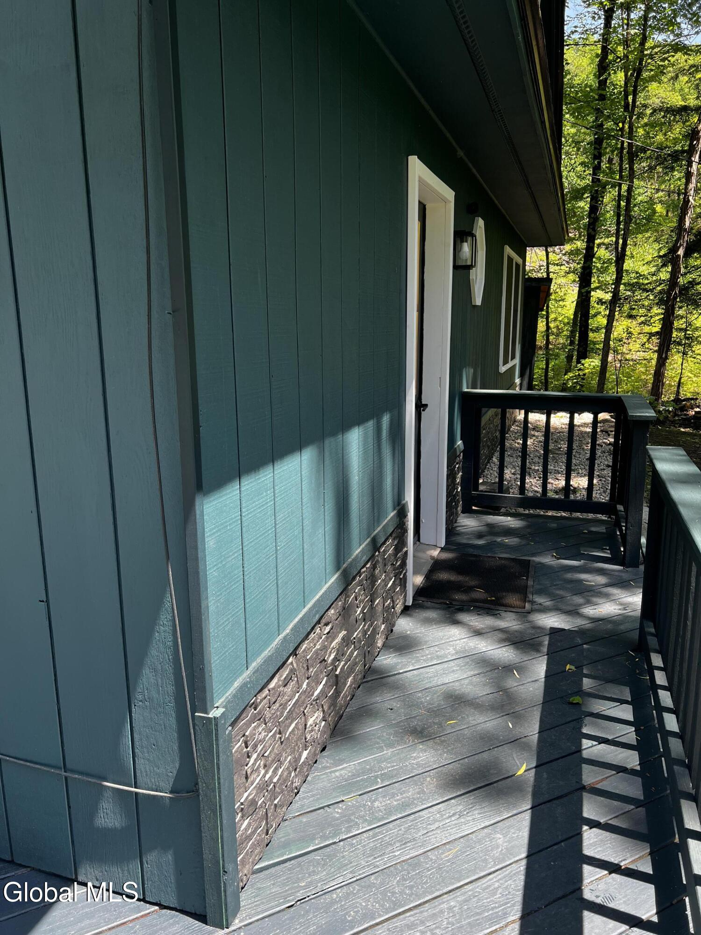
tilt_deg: -12.1
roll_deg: +0.7
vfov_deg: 67.3
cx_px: 350
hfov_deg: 53.1
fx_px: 702
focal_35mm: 26
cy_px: 468
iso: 50
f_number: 1.5
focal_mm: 5.7
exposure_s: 1/401
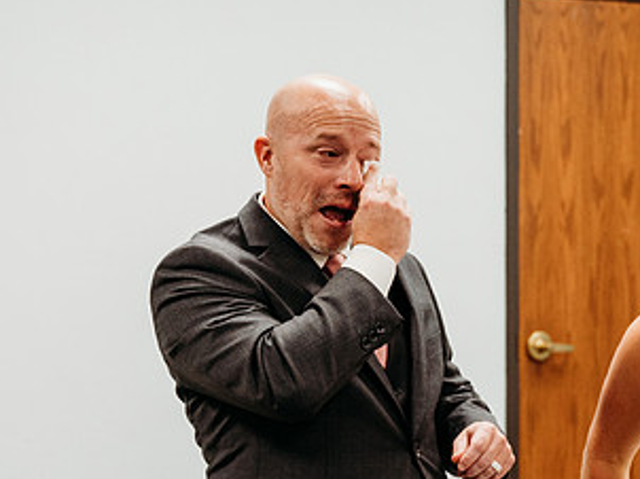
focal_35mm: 86
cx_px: 372
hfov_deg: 22.8
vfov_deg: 17.1
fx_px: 1589
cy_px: 317
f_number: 3.2
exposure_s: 1/320
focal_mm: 37
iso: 2000
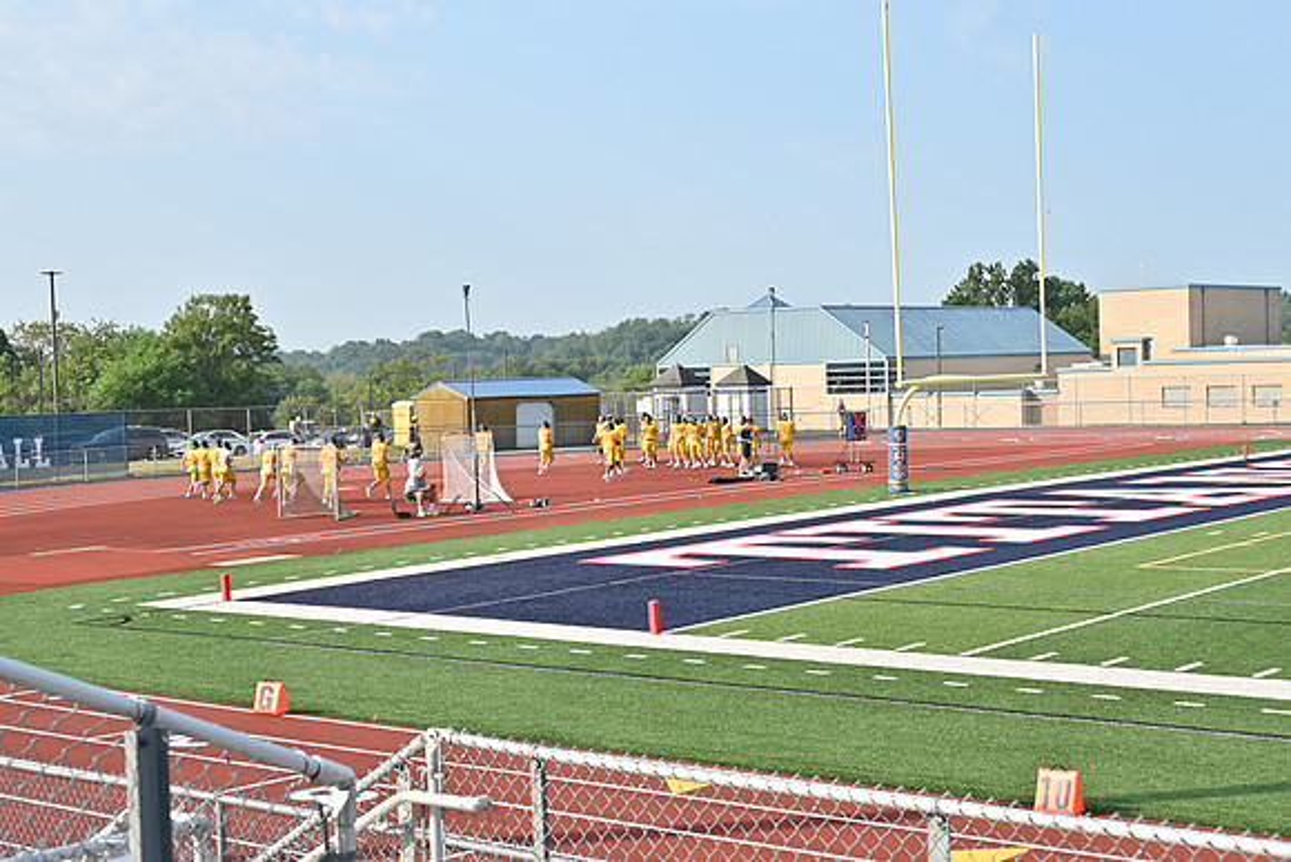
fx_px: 1937
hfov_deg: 36.9
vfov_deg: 25.1
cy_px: 431
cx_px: 646
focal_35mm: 54
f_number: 4
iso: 100
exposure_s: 1/800
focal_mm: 36
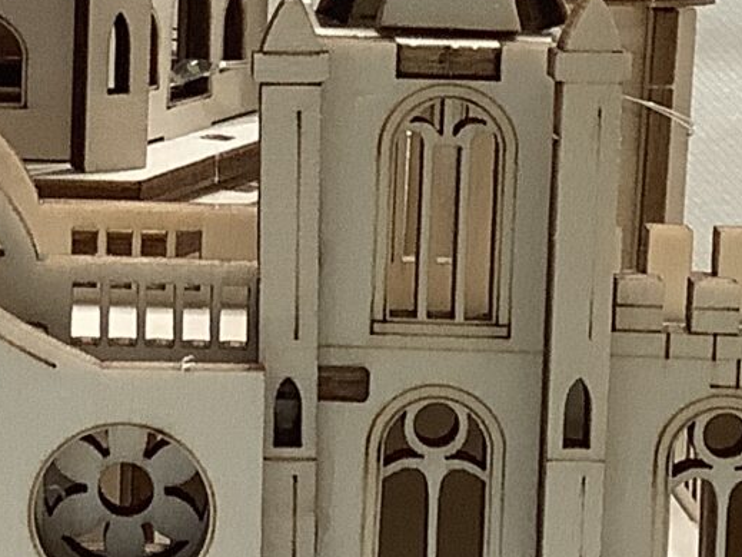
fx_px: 3279
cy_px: -44
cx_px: -76
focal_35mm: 153
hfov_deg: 12.7
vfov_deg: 9.6
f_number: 2.4
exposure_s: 1/60
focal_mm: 3.3
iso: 80
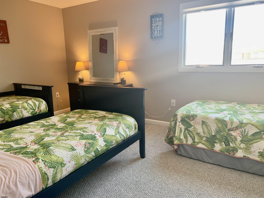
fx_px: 198
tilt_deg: -12.7
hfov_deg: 67.3
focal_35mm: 26
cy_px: 99
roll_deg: +0.8
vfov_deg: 53.1
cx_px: 132
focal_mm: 4.25
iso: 125
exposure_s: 1/60
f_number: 1.8
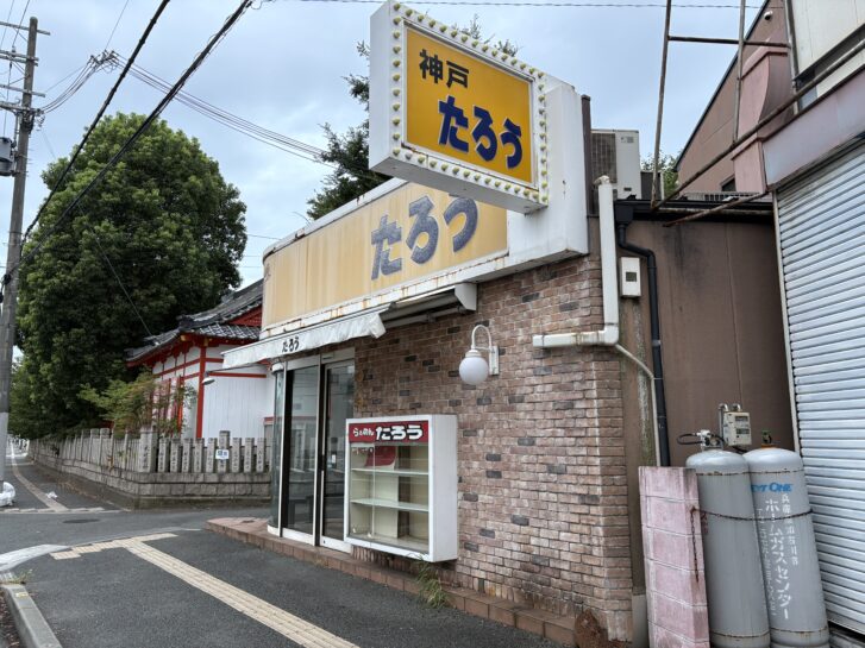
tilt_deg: +10.5
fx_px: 650
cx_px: 432
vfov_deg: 53.0
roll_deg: +0.6
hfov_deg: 67.3
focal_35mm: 26
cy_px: 324
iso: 125
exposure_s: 1/76
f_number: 1.6
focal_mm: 5.96
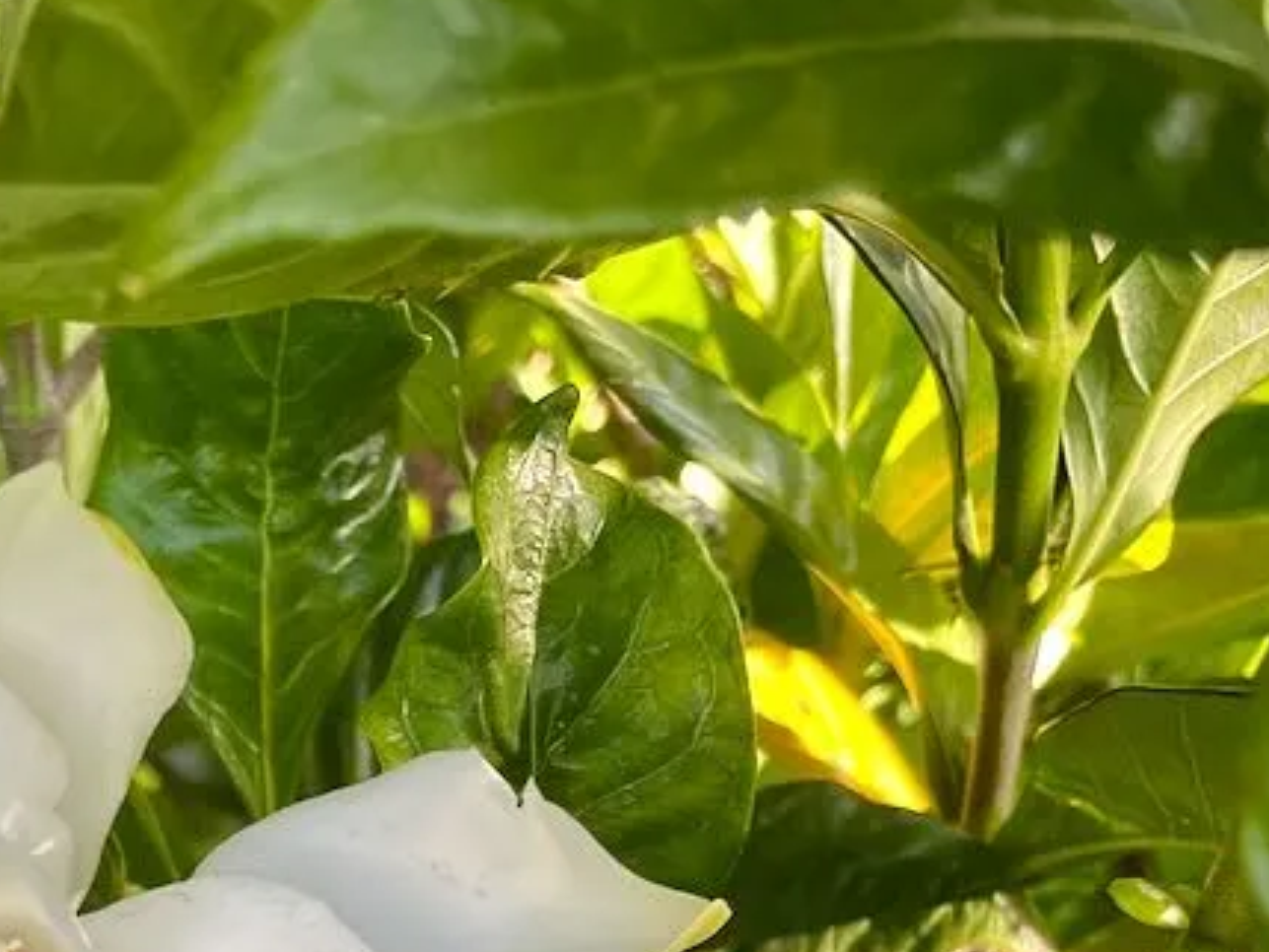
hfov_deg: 28.3
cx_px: -136
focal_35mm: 62
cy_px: 1115
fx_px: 2274
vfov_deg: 22.0
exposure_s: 1/121
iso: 64
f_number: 1.6
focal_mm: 4.2
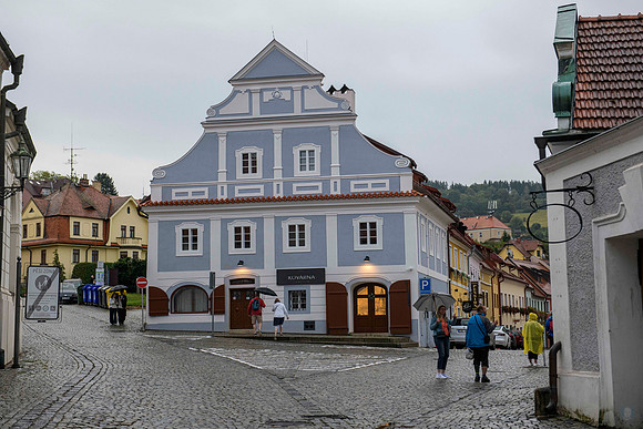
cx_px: 322
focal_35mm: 56
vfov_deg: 24.2
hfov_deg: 35.6
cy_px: 214
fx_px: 1000
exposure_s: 1/125
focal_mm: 56
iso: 1000
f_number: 6.3
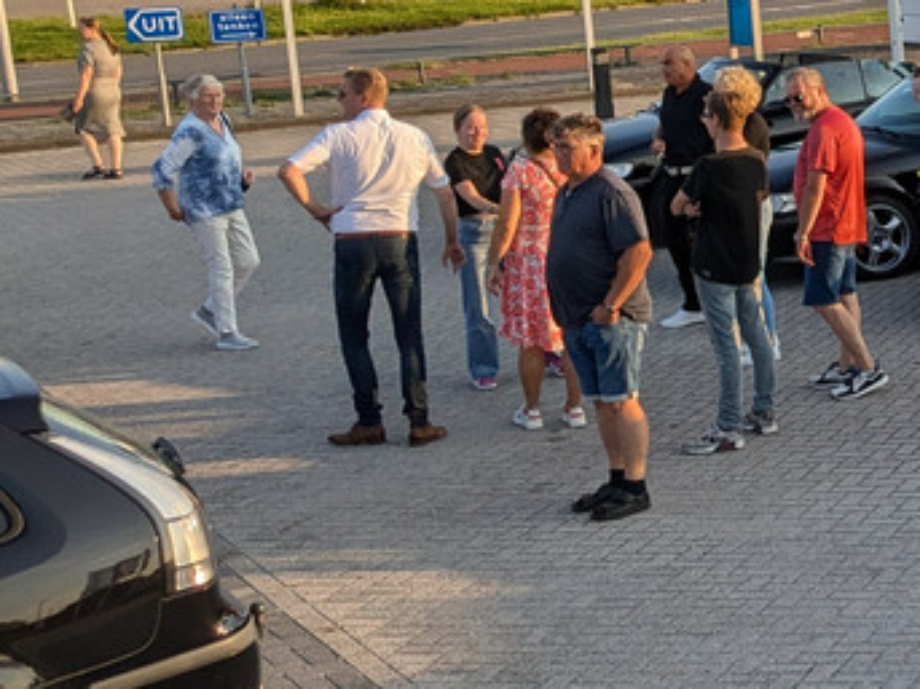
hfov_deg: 19.9
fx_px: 2232
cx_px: 1412
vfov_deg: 17.6
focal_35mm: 84
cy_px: 295
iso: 50
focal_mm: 4.38
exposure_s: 1/1299
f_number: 1.73
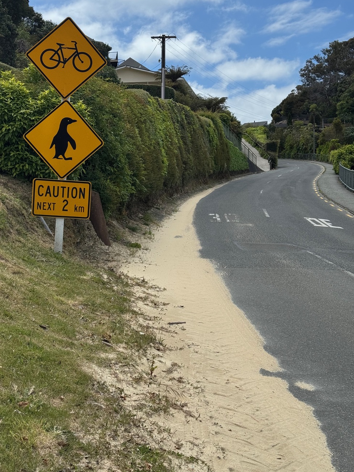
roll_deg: +1.0
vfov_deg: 38.9
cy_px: 238
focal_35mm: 49
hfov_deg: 29.7
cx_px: 175
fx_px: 668
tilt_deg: -1.9
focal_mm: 6.76
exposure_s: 1/6410
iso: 64
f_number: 1.78
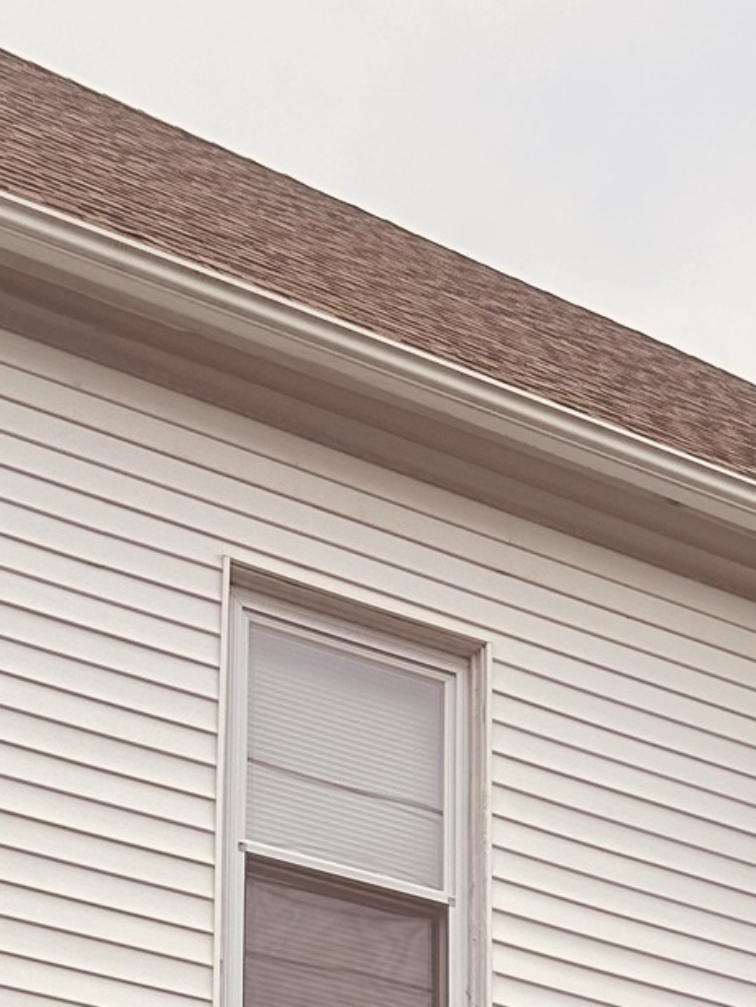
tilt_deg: +6.9
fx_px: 2619
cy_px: 1768
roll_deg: -0.2
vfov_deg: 17.8
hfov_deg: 15.5
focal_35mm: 90
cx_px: 1040
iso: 80
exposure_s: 1/2203
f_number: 1.78
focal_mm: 6.86
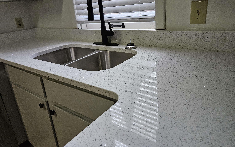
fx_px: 160
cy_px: 59
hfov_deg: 72.5
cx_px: 116
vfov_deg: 49.0
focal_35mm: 25
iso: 500
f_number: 1.8
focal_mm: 5.4
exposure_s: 1/120
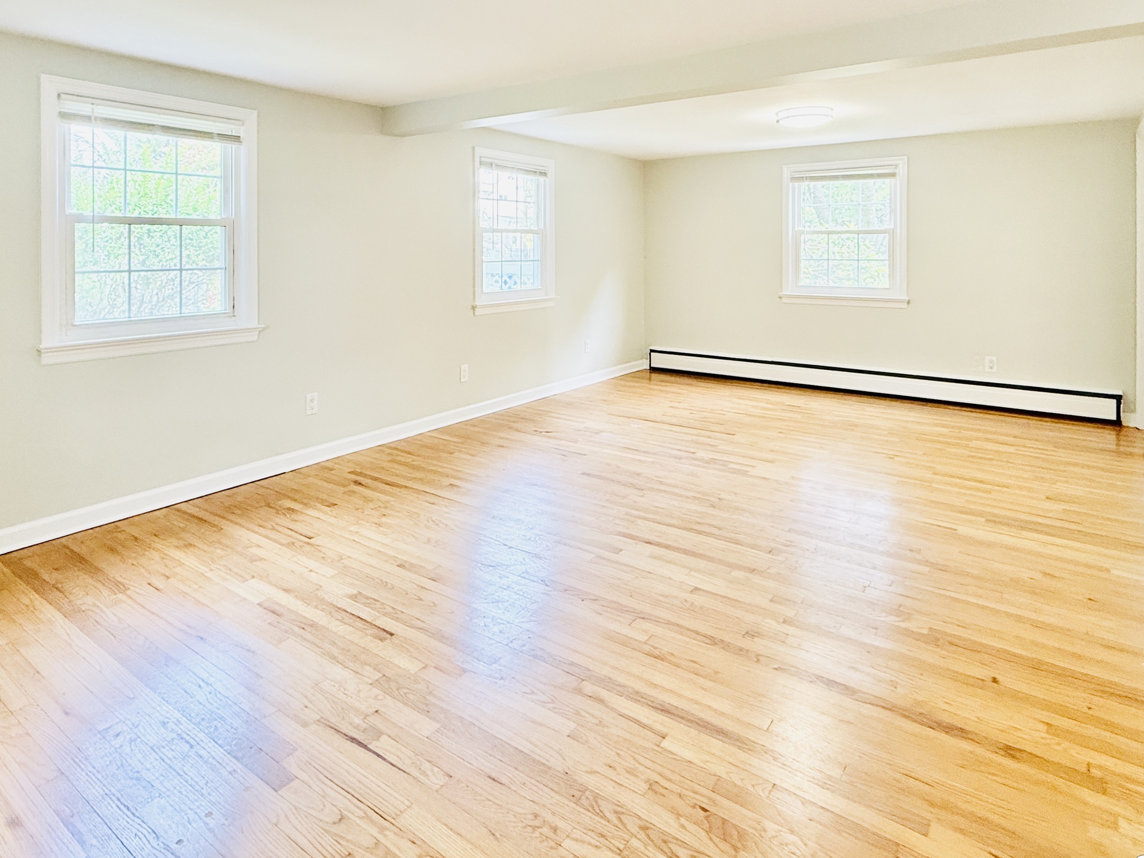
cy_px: 257
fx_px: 694
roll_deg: -0.3
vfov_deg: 61.2
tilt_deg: -0.9
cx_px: 530
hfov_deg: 78.9
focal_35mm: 21
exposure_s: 1/120
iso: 250
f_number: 2.2
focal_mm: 2.22
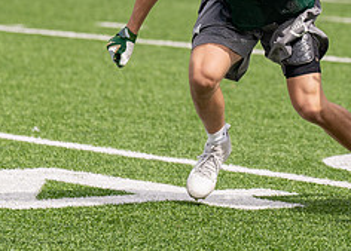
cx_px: 271
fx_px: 3791
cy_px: 14
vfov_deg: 3.8
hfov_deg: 5.3
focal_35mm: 380
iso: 125
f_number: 2.8
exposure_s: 1/4000
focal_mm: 114
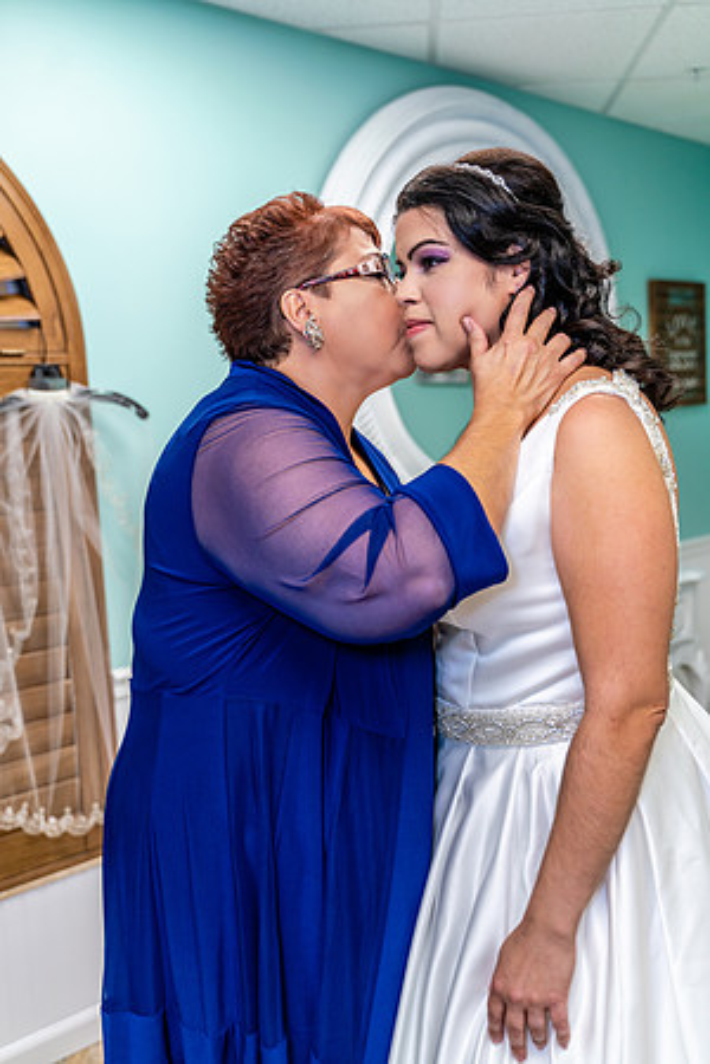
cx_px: 355
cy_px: 532
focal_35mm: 35
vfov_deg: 54.4
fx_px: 1035
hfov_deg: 37.9
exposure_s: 1/125
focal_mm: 35
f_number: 2.8
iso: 500
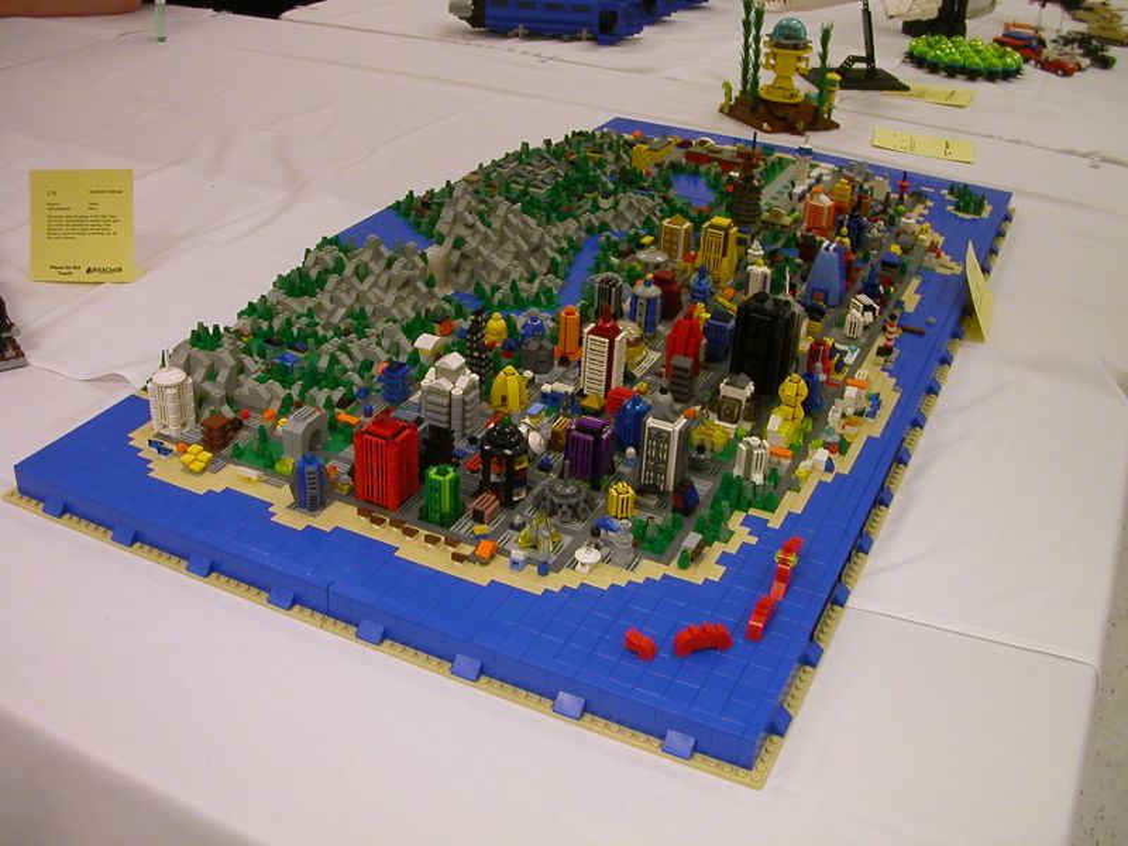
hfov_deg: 50.1
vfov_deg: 38.7
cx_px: 564
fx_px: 1206
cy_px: 423
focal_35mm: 37
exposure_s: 1/38
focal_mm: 5.6
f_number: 2.7
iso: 100
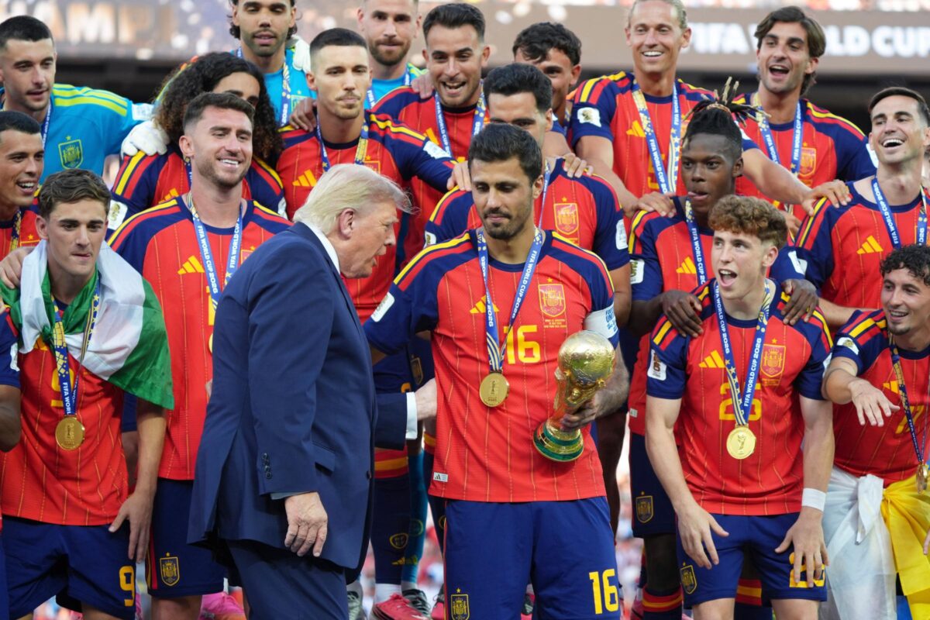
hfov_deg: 10.3
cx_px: 465
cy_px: 310
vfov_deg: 6.9
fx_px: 5166
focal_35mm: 200
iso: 1000
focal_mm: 200
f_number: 6.3
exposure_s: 1/1000
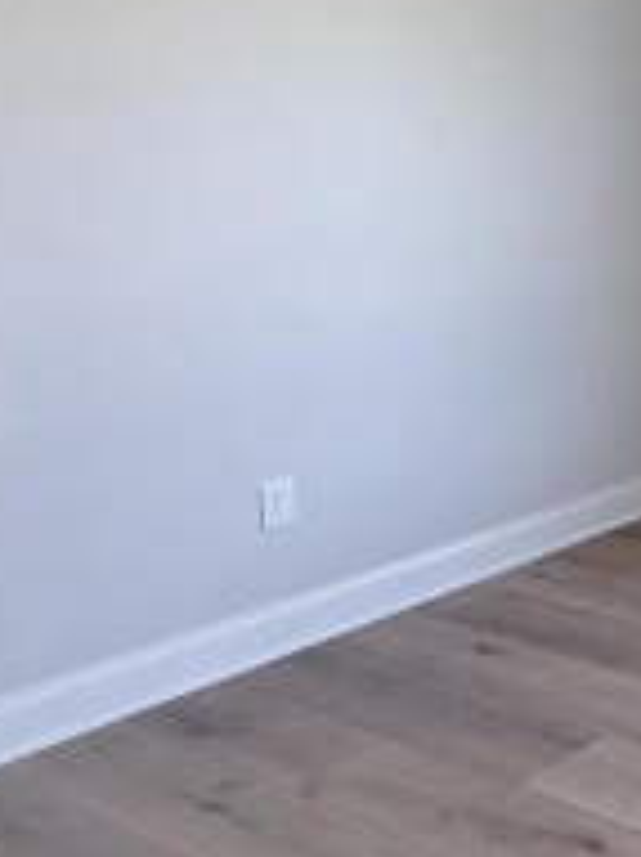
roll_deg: +0.7
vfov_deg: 38.2
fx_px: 1211
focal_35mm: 49
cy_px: 249
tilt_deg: -5.5
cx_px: 1089
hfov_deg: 21.7
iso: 250
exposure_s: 1/60
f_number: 2.2
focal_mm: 2.22
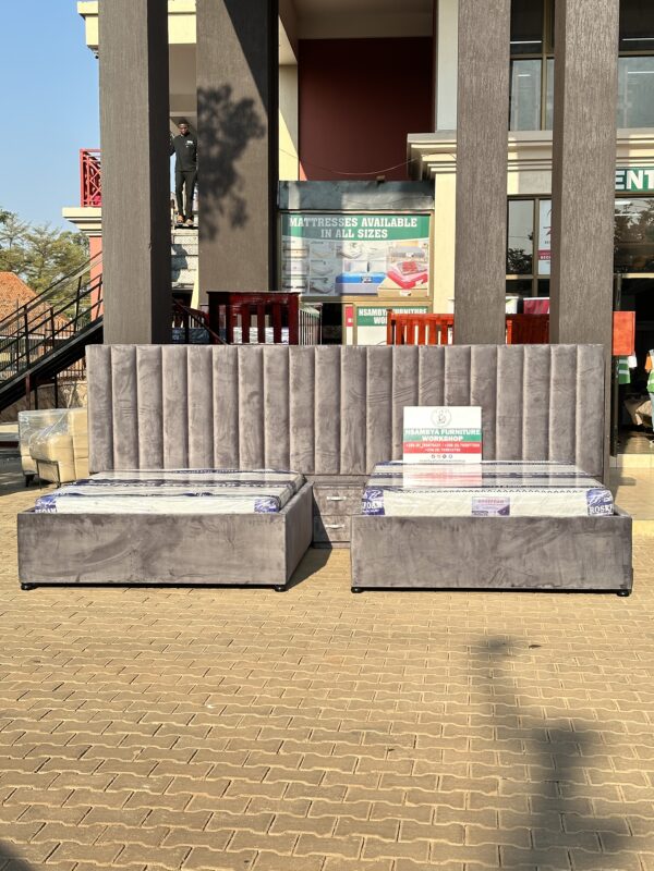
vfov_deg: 39.7
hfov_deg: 30.3
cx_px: 327
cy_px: 436
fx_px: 1209
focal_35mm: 48
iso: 64
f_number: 1.78
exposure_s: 1/1497
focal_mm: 6.86
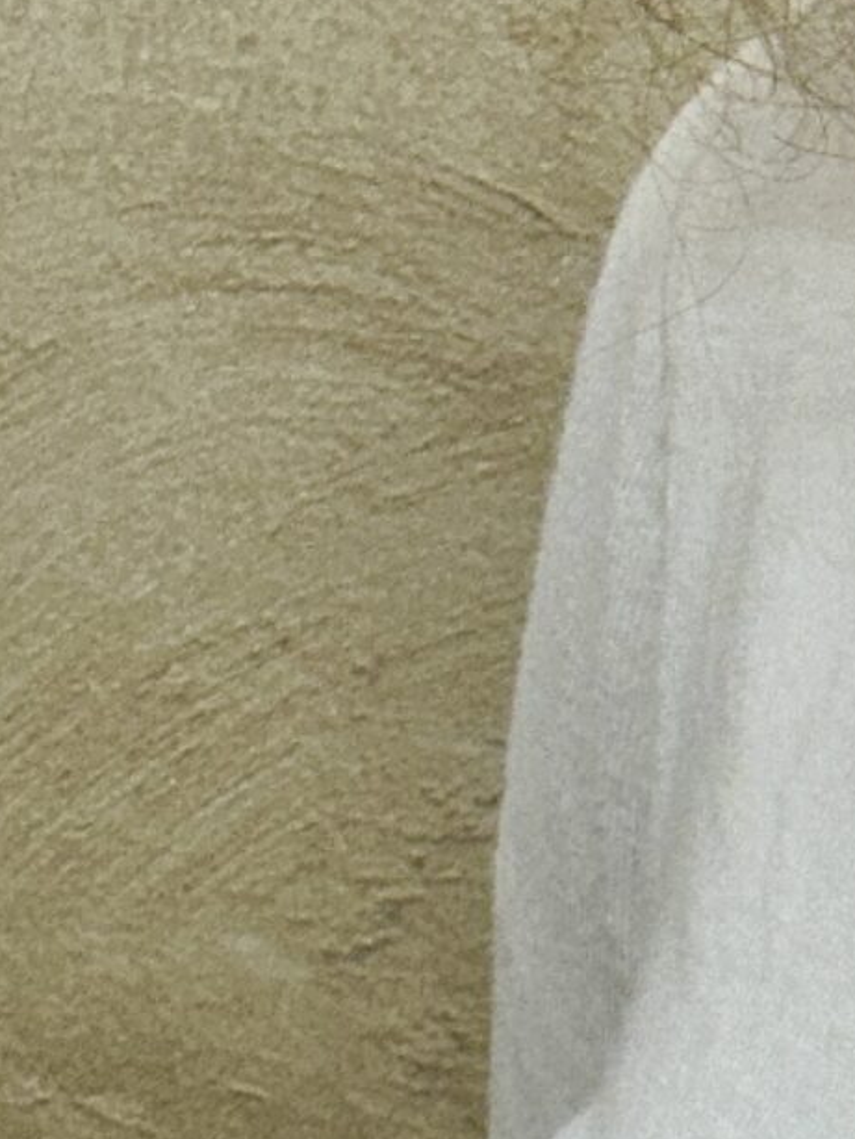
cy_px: 1696
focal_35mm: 125
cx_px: 1684
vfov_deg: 14.7
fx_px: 4114
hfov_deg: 10.9
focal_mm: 2.69
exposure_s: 1/100
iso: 32
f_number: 1.9
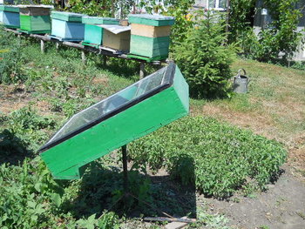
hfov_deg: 45.7
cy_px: 114
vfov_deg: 35.2
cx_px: 152
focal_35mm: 41
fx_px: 361
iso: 80
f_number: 5.5
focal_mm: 6.72
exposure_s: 1/250
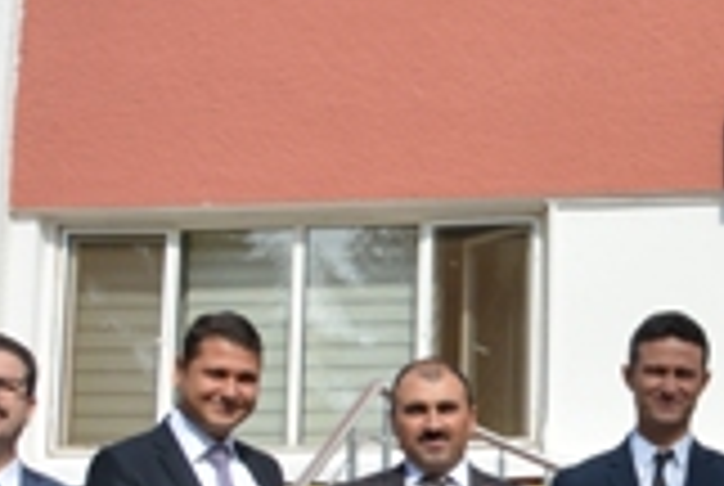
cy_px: 331
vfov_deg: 12.8
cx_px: 1232
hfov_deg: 16.5
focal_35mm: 107
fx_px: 2156
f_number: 8
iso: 200
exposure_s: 1/250
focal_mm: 18
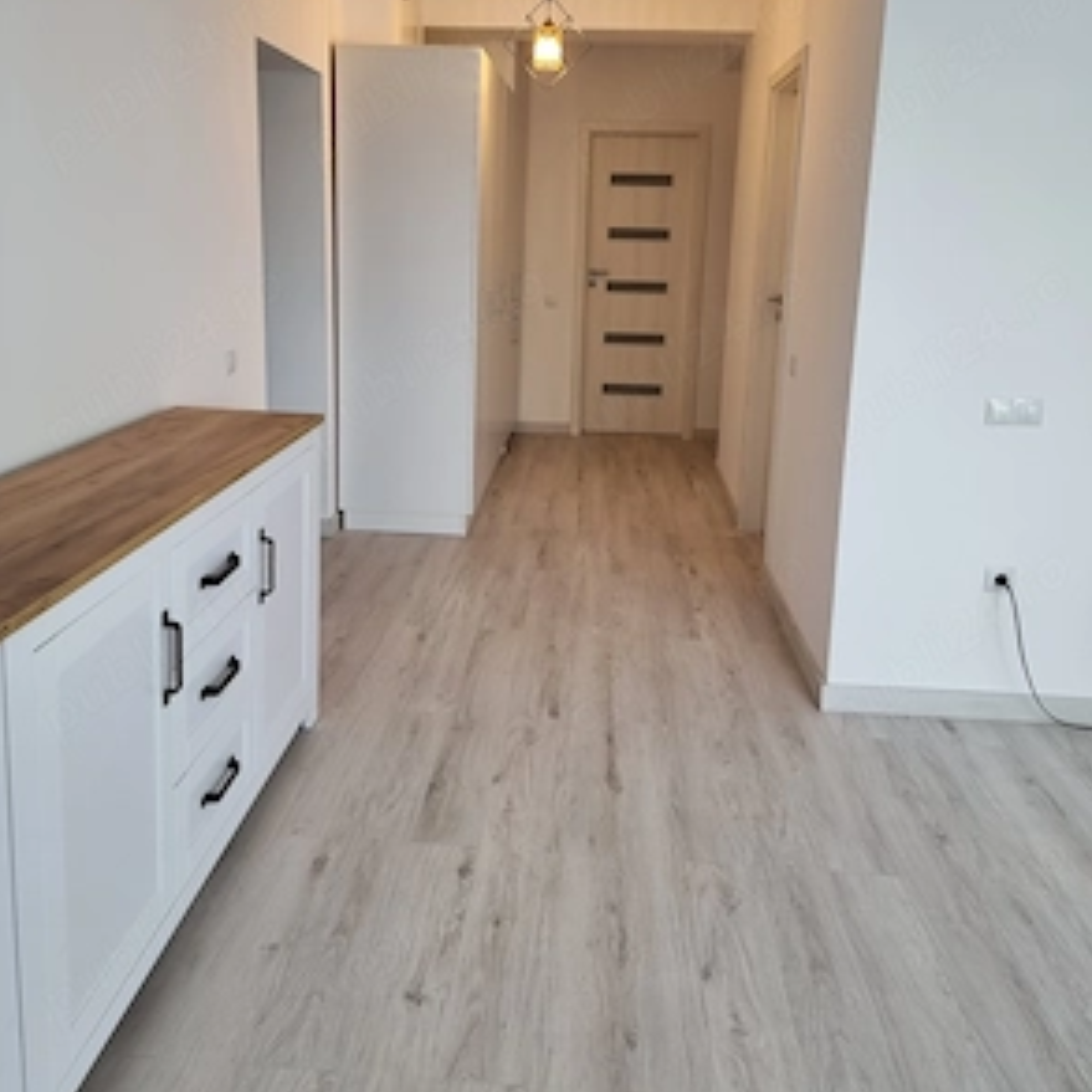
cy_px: 421
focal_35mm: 29
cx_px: 555
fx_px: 1035
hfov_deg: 55.6
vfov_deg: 55.1
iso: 100
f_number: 1.8
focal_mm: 6.7
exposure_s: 1/100
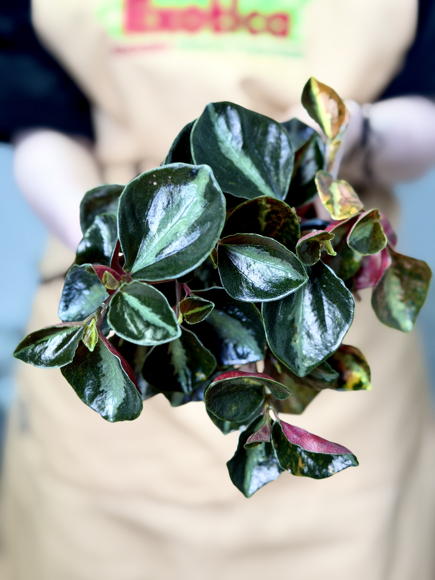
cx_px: 218
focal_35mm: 48
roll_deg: -0.5
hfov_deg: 30.3
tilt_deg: -17.6
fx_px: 804
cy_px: 290
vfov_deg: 39.7
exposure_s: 1/121
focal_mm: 6.76
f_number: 1.78
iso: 80
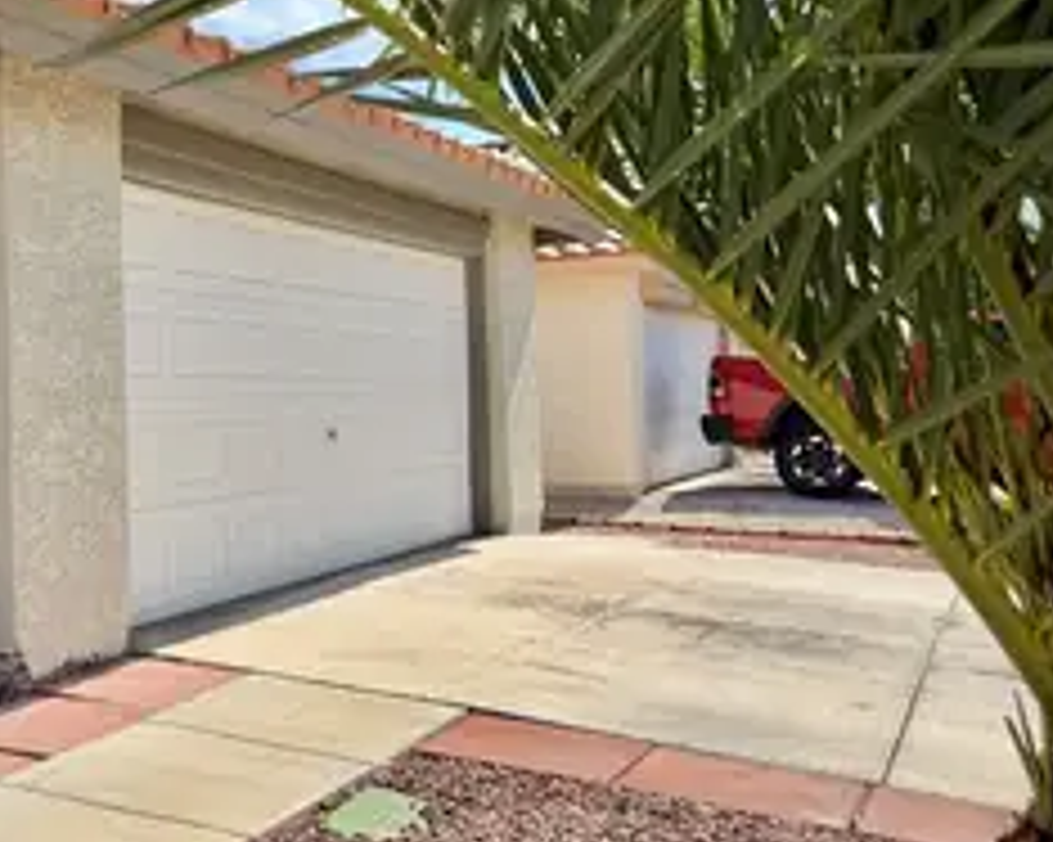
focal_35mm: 40
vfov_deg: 37.3
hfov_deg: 43.2
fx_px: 1246
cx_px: 176
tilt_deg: +2.0
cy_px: 369
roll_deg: +1.4
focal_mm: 6.76
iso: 80
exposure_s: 1/5319
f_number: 1.78
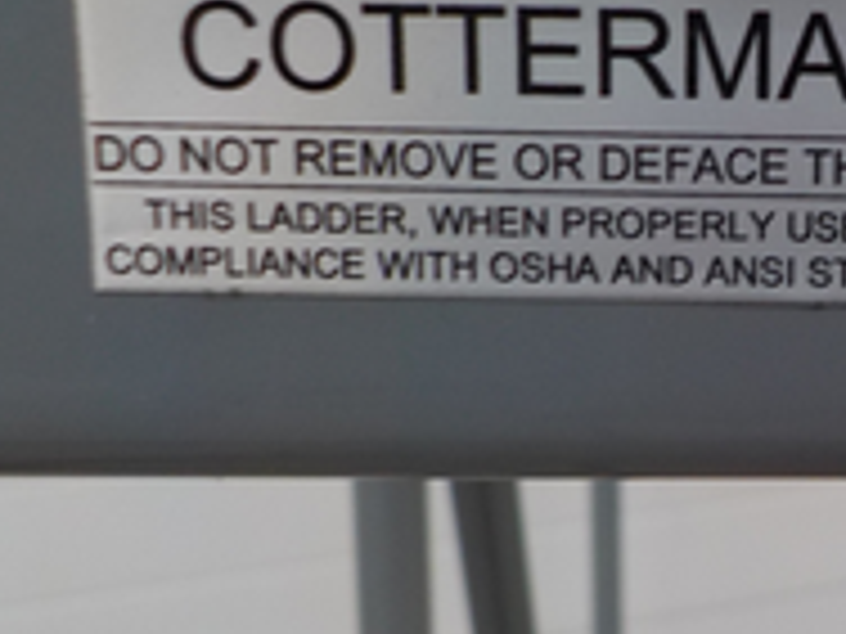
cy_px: 274
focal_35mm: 64
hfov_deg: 28.8
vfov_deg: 22.9
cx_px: 796
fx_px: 1564
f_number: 3.3
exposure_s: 1/60
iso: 125
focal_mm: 4.1
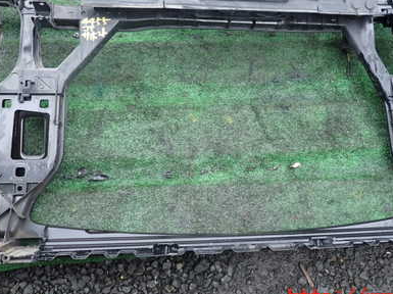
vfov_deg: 36.1
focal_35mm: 39
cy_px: 82
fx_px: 442
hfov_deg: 47.9
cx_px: 212
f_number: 2
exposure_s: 1/100
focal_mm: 4.5
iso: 100
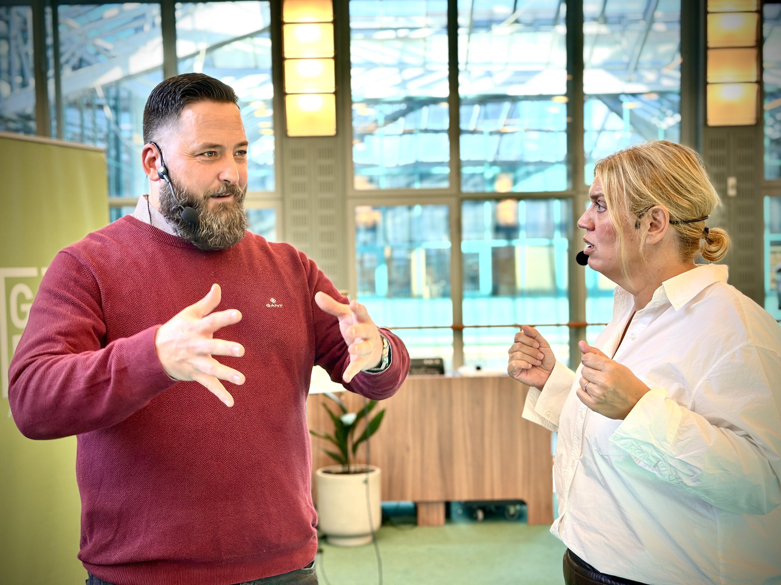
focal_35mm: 48
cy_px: 292
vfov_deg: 30.3
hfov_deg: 39.7
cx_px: 390
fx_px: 1083
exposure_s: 1/60
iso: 80
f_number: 1.78
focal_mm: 6.86
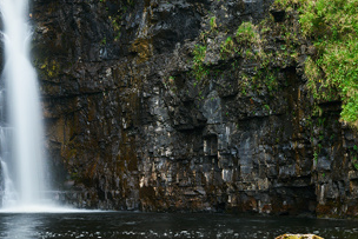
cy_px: 42
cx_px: 200
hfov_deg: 17.8
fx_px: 1144
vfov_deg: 11.9
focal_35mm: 115
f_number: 11
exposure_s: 2.5
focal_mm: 50
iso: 100
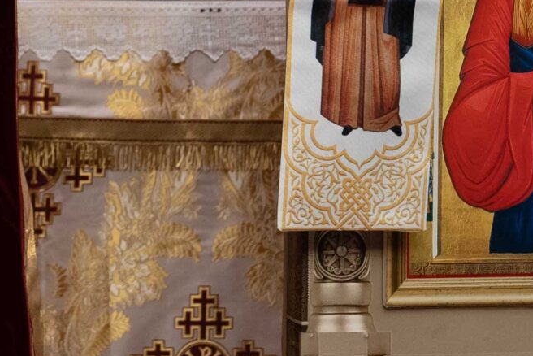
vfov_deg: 8.3
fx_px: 2429
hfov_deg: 12.3
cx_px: -75
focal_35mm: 164
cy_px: 12
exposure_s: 1/160
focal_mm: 42
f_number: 4
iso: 1600
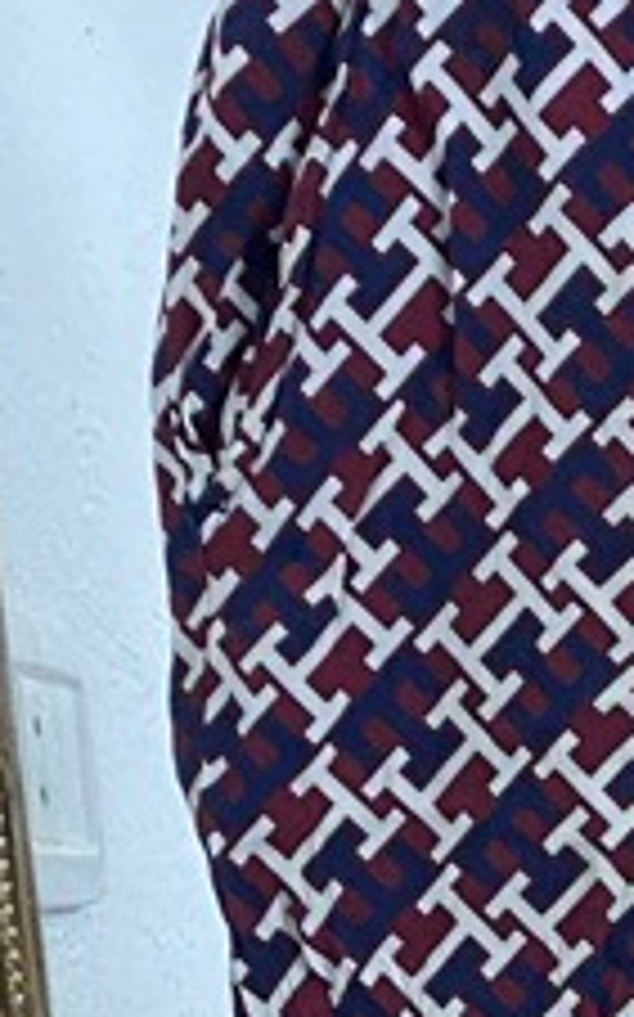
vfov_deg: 15.7
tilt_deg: -19.6
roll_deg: +2.2
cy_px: 1548
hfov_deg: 10.0
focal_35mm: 122
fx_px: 3377
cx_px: 1219
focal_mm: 4.25
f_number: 1.8
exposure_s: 1/33
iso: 500
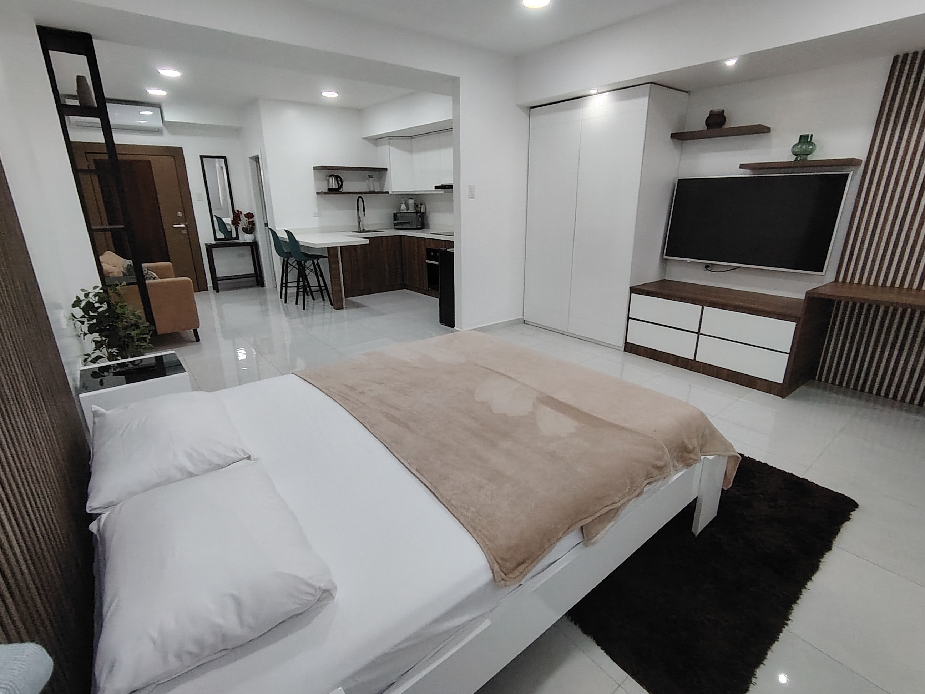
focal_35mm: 17
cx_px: 462
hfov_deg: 91.0
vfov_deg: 74.7
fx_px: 454
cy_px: 347
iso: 268
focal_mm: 1.42
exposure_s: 1/120
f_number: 2.2
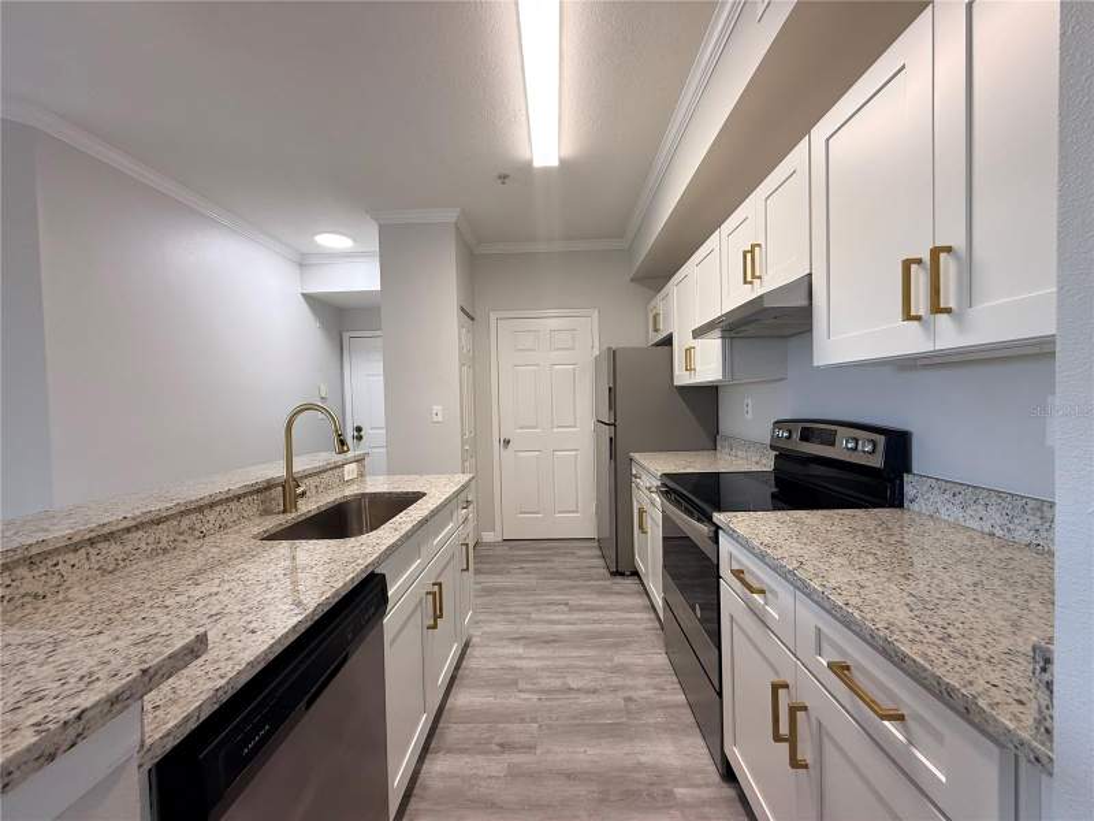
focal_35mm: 14
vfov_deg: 85.7
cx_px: 547
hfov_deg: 102.1
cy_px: 410
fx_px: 442
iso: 200
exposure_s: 1/120
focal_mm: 2.22
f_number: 2.2
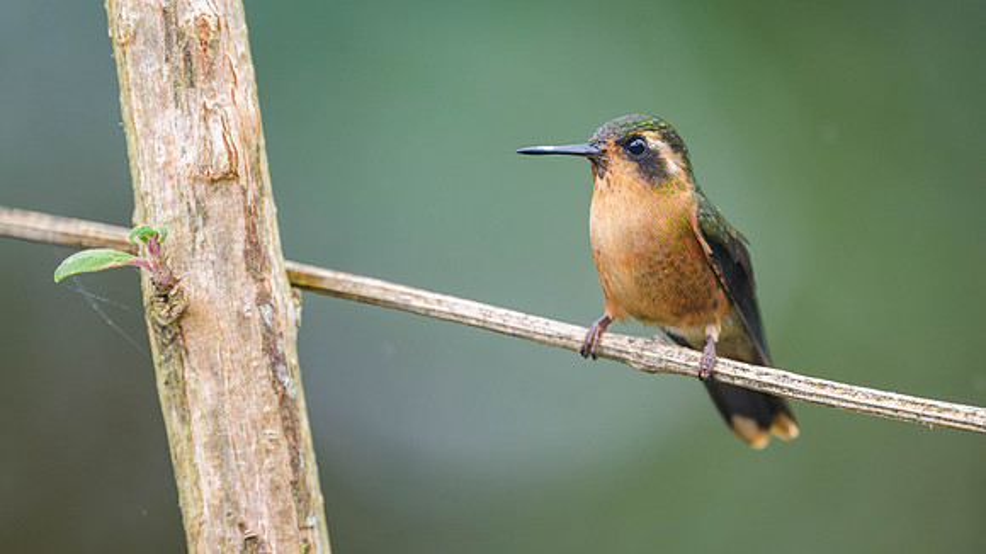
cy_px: 201
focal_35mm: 792
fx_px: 20708
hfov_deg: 2.7
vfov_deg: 1.5
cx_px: 614
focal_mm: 400
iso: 1400
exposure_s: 1/1250
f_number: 2.8
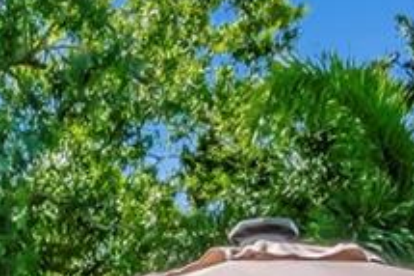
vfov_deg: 9.1
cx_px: -81
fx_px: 1410
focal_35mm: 123
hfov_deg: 16.1
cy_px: 820
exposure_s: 1/1000
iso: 640
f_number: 9
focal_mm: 11
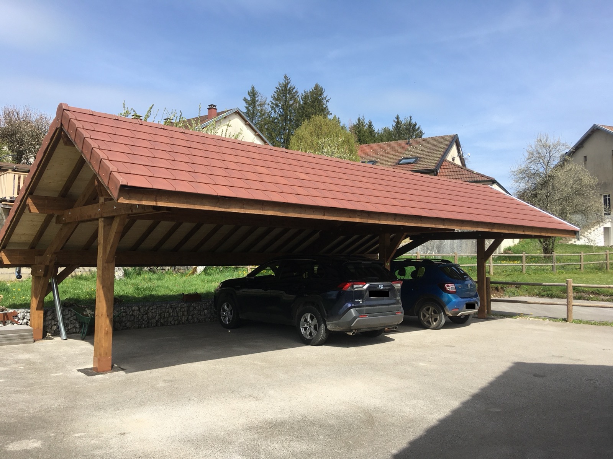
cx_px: 306
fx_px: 514
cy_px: 230
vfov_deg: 48.2
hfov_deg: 61.7
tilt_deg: +4.3
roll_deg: -0.4
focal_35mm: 29
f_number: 2.2
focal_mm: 4.15
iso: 25
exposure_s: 1/1183
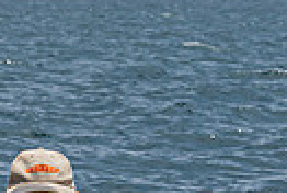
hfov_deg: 3.3
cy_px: 8
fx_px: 4994
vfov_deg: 2.2
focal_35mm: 625
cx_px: -19
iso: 200
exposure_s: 1/640
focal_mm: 80
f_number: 9
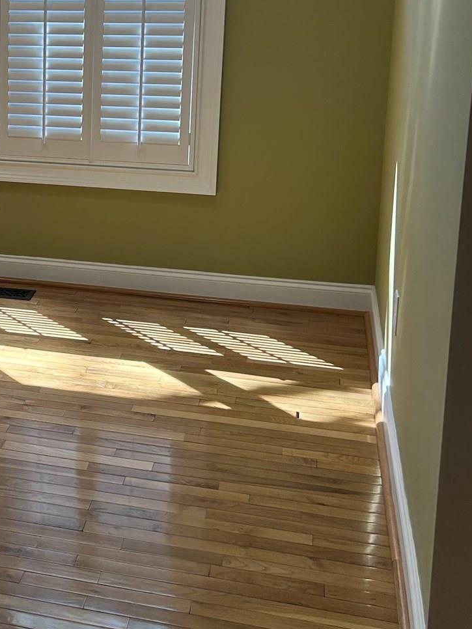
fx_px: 1127
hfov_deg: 22.0
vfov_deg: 30.7
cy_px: 161
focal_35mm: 62
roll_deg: +0.8
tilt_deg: -11.1
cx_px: -83
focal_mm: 5.7
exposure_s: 1/121
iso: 64
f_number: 1.5
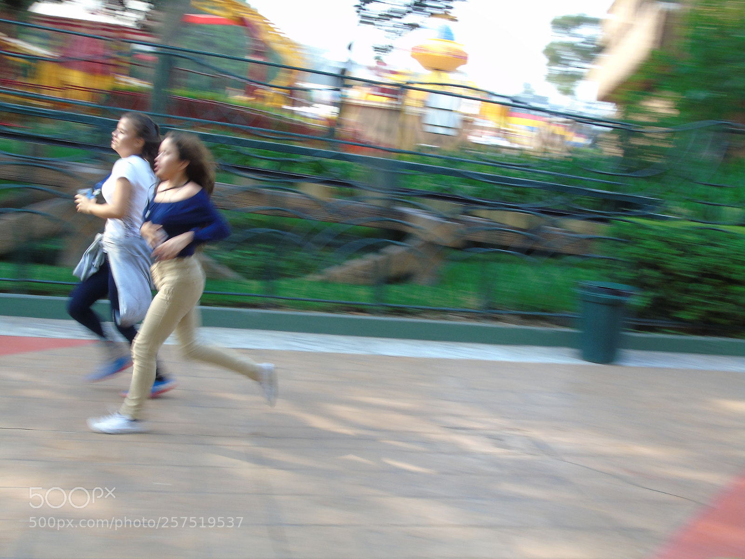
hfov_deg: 46.8
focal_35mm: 40
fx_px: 861
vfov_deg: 36.0
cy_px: 280
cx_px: 372
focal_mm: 7.1
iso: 100
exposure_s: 1/30
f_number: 6.1
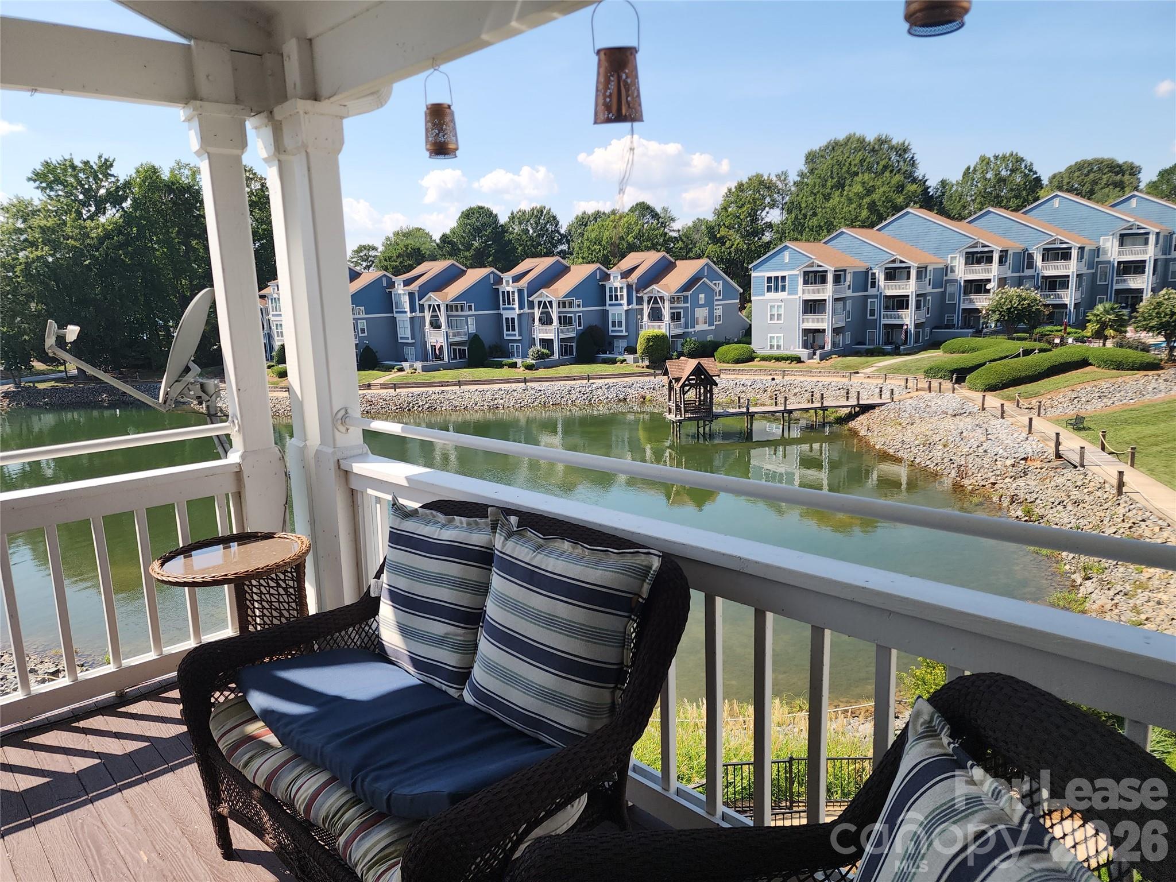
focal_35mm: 23
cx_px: 588
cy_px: 441
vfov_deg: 58.9
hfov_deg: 73.9
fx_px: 781
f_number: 1.8
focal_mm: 6.4
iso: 12
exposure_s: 1/601
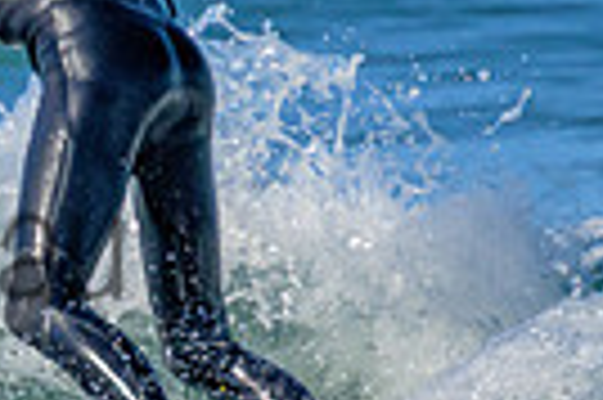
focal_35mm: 3469
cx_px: -351
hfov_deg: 0.6
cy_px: 196
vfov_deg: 0.4
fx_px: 58035
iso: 2000
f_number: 11
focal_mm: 800
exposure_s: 1/1250
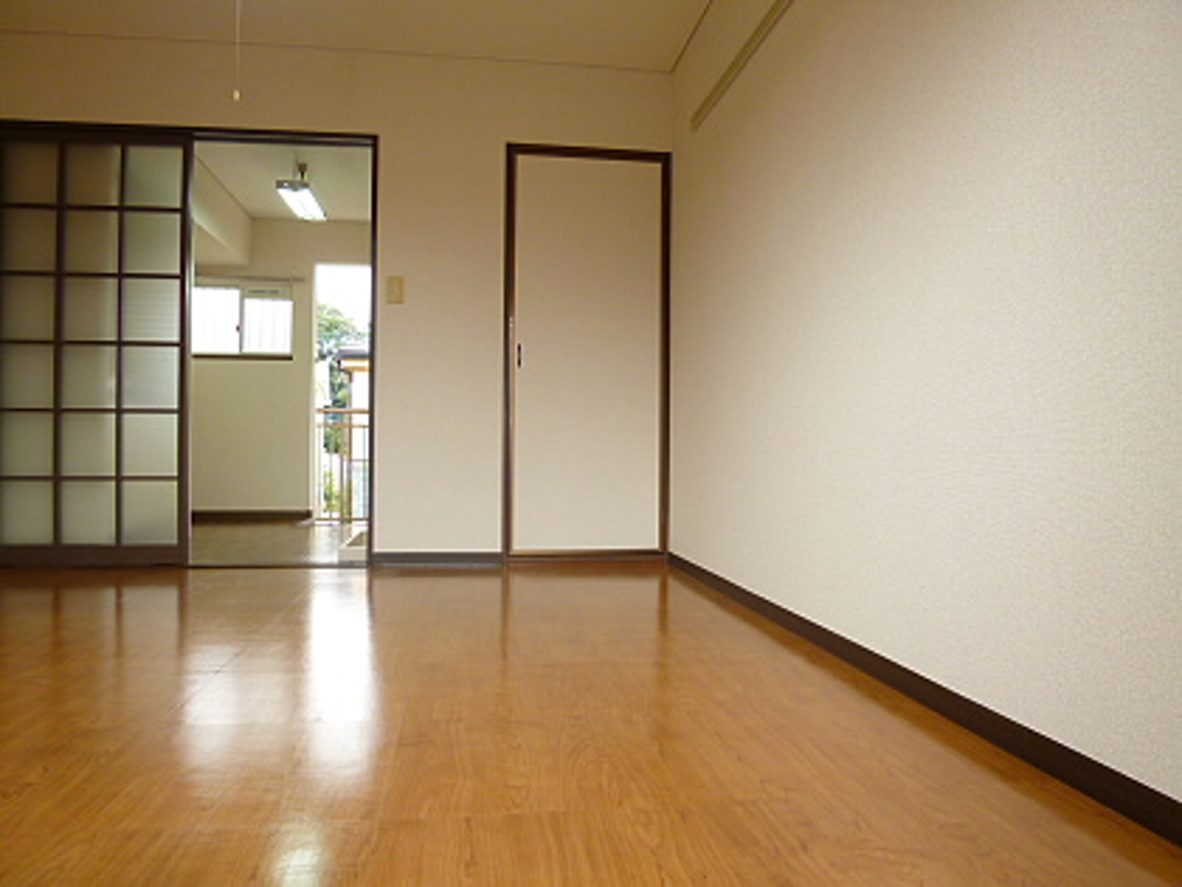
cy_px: 444
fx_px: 820
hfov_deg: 71.6
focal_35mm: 24
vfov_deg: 56.8
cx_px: 591
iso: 200
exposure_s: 1/60
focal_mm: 4.3
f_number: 2.5
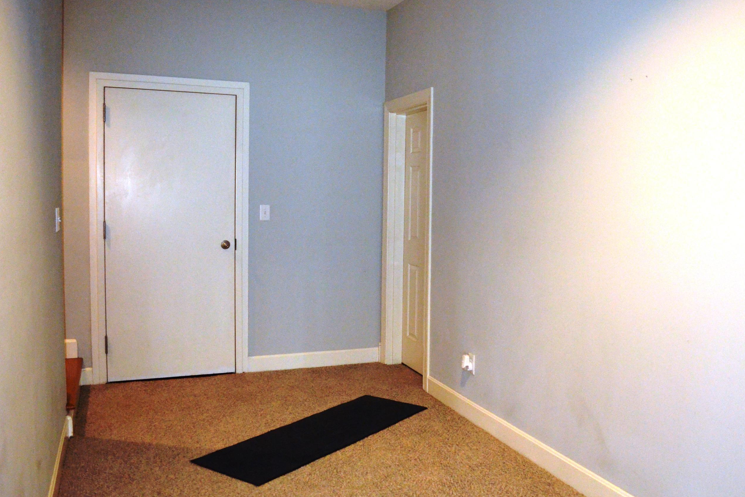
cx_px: 431
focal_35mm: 32
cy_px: 236
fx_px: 662
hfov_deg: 58.4
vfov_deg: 41.1
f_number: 3.5
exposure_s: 1/60
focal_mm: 18
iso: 3200
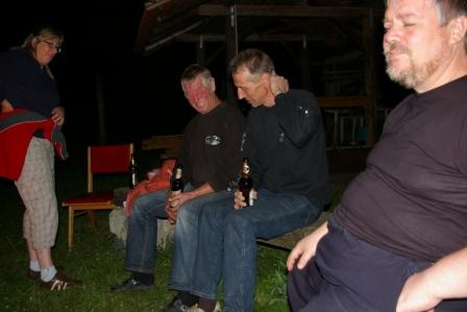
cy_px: 156
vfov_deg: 34.2
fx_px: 506
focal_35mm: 39
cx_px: 234
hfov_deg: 49.5
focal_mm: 26
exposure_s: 1/45
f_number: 4
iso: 200
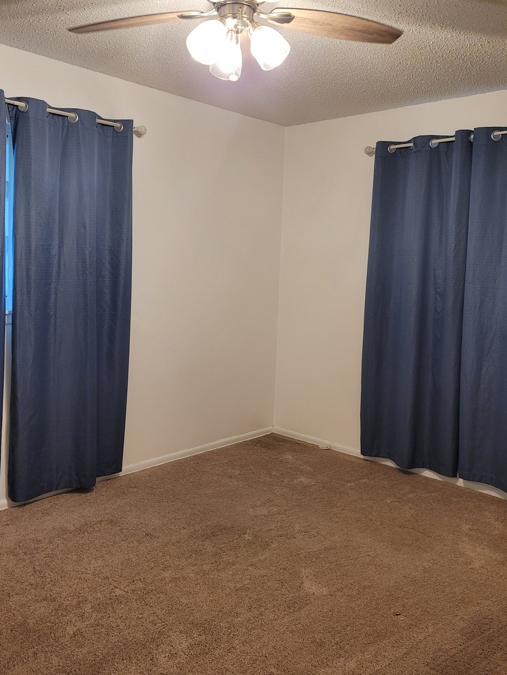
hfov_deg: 45.4
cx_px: 233
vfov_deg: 58.3
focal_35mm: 31
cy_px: 312
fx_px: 605
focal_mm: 5.4
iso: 160
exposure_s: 1/60
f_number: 1.8
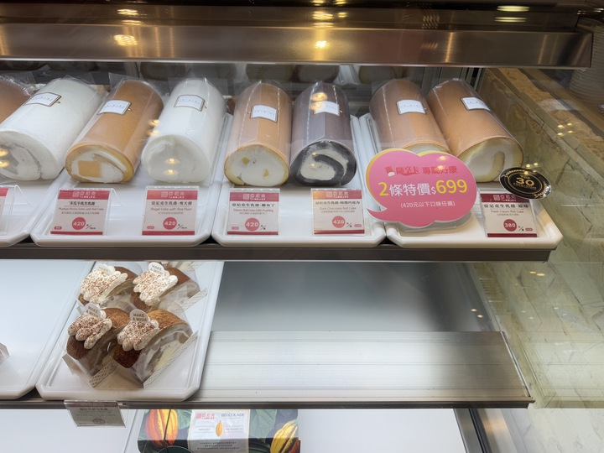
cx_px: 302
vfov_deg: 56.8
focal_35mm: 24
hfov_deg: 71.6
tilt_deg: -38.6
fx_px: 419
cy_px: 226
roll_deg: -0.8
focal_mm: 6.76
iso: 80
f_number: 1.78
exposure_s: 1/459
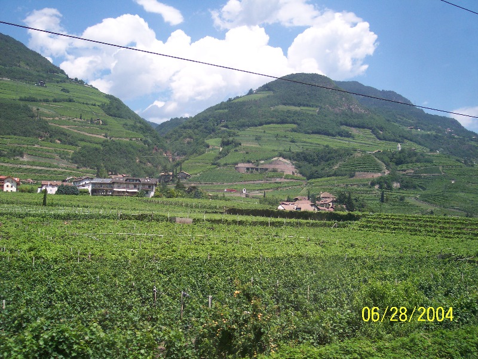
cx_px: 239
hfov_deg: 49.0
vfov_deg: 37.7
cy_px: 180
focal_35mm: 38
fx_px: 525
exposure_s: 1/700
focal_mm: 8
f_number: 2.8
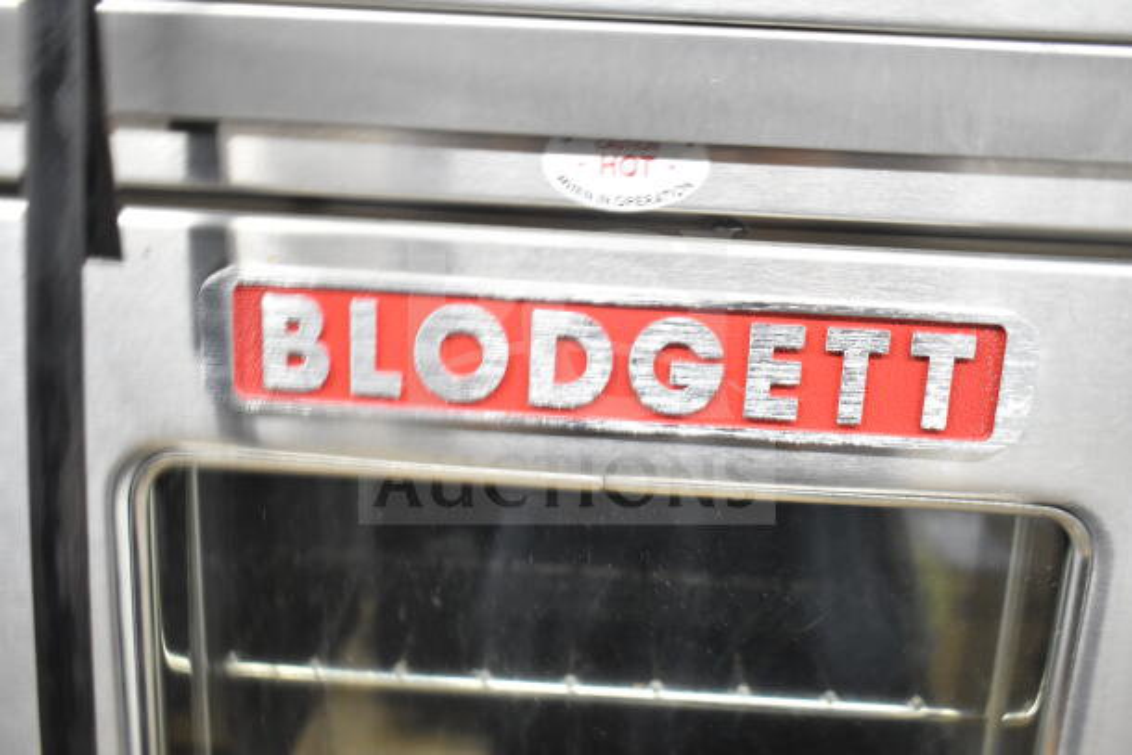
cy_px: 378
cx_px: 566
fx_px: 1038
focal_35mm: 33
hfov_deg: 57.2
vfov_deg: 40.0
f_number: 3.8
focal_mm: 22
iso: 1600
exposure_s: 1/50
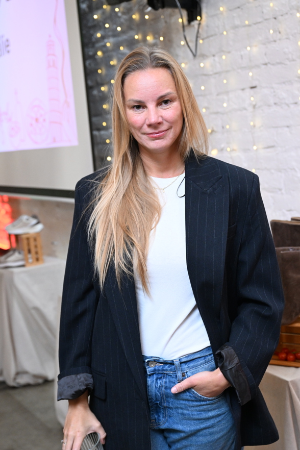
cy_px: 247
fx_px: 675
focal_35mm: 54
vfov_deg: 36.8
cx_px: 148
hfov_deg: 25.1
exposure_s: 1/200
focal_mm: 46
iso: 3200
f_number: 4
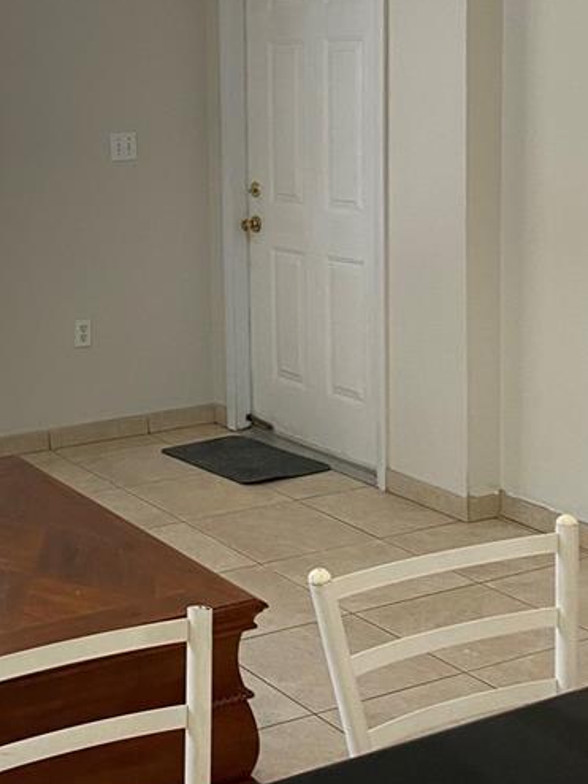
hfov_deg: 22.9
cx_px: 103
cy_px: 257
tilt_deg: -5.8
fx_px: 1427
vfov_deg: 30.5
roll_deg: +1.3
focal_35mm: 63
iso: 125
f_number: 1.8
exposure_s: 1/60
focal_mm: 4.25
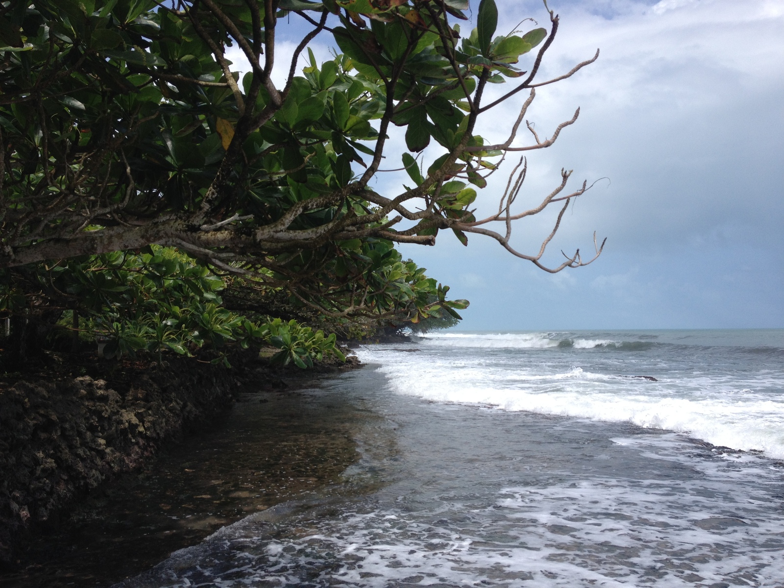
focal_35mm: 35
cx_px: 392
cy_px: 294
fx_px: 793
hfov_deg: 52.6
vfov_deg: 40.7
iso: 50
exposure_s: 1/1783
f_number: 2.4
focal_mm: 4.28
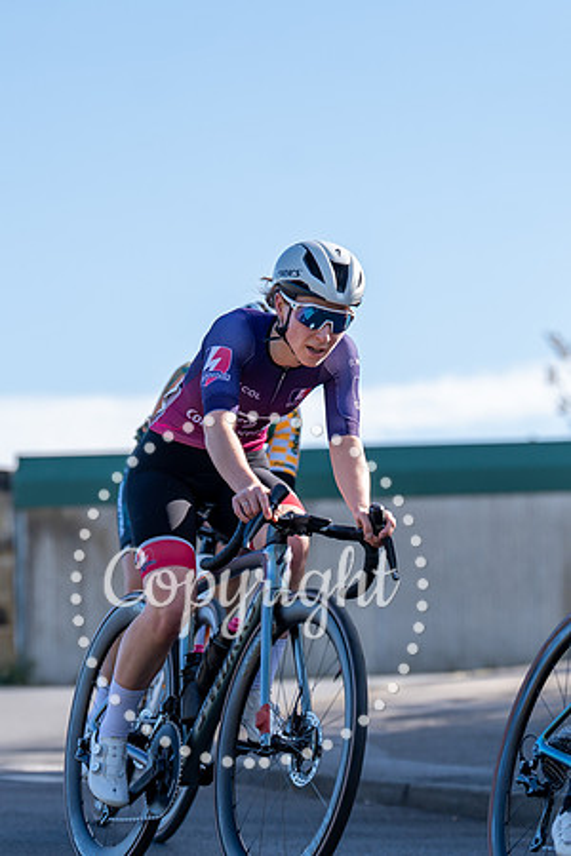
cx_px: 183
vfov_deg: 11.4
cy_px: 428
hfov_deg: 7.6
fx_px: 4282
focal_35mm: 180
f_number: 3.5
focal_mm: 120
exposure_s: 1/1000
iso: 125
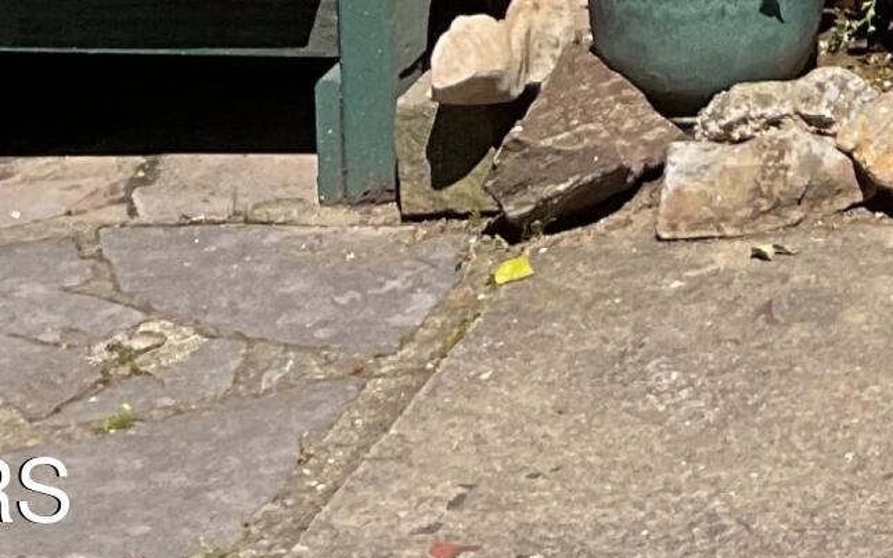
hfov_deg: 13.4
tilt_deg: -8.9
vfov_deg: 8.2
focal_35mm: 143
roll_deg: +0.3
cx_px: 1490
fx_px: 3480
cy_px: -924
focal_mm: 3
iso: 16
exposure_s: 1/2227
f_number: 1.8
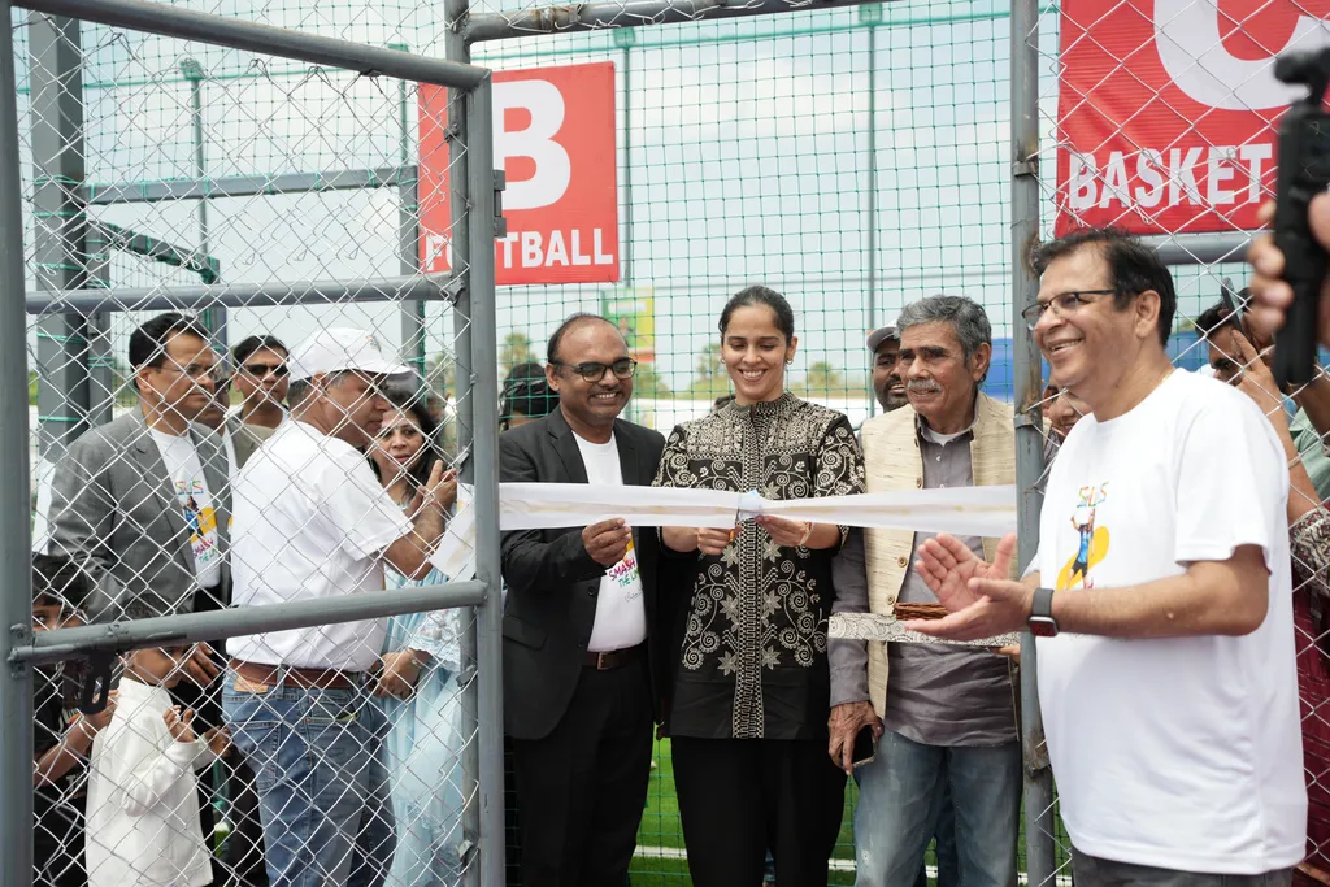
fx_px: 1478
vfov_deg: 33.4
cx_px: 665
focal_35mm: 40
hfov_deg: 48.5
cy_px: 444
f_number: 3.2
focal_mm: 40
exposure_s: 1/1000
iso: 100
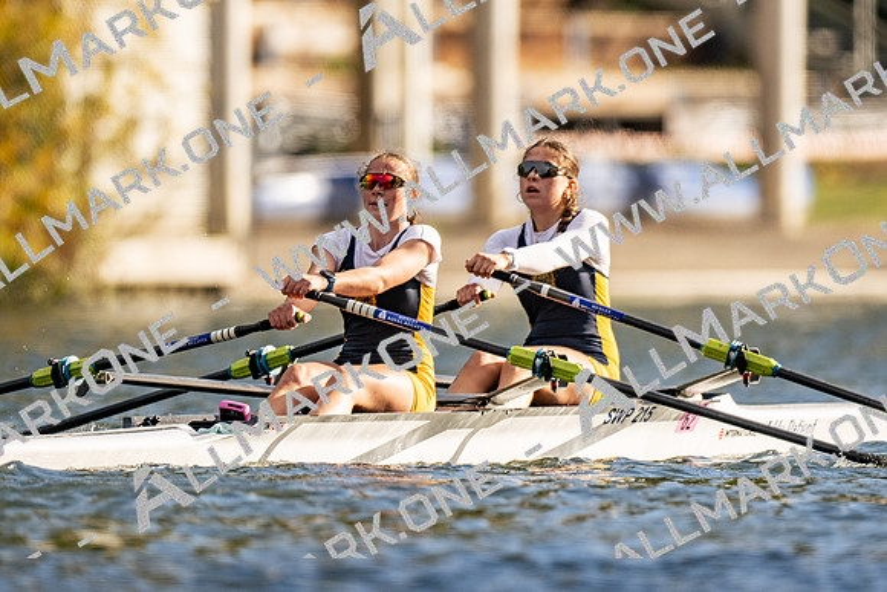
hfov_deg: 2.3
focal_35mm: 900
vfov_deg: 1.5
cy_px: 296
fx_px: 22191
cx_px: 444
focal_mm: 600
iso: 180
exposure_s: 1/2500
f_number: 4
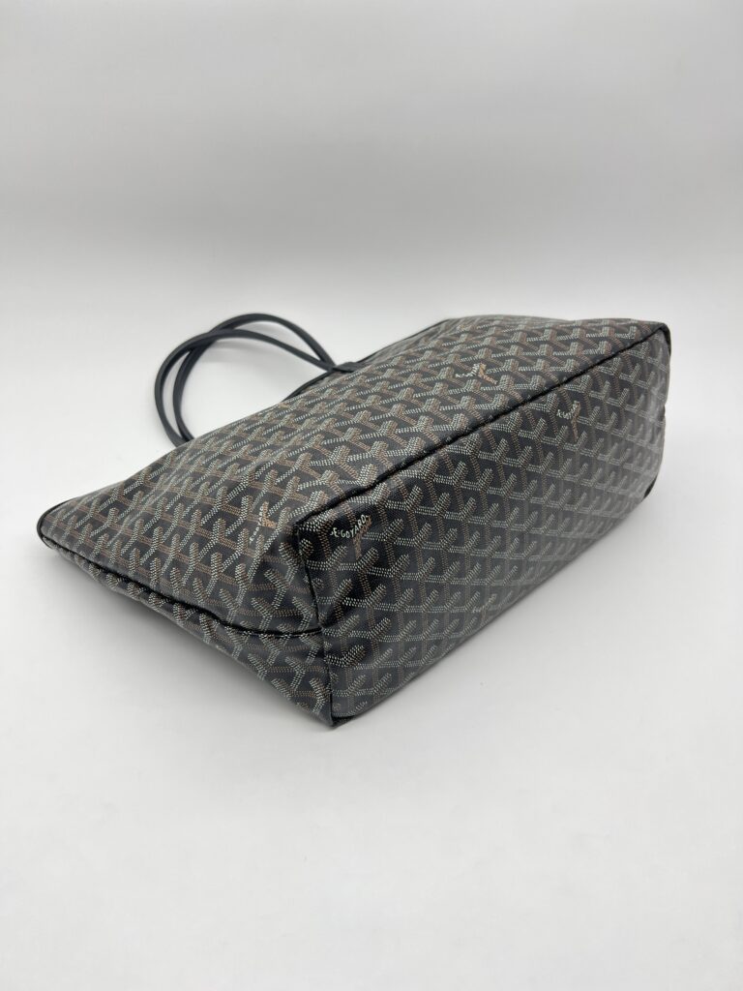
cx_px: 372
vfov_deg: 67.3
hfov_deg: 53.1
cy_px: 496
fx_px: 744
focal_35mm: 26
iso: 32
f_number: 1.5
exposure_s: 1/100
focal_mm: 5.7
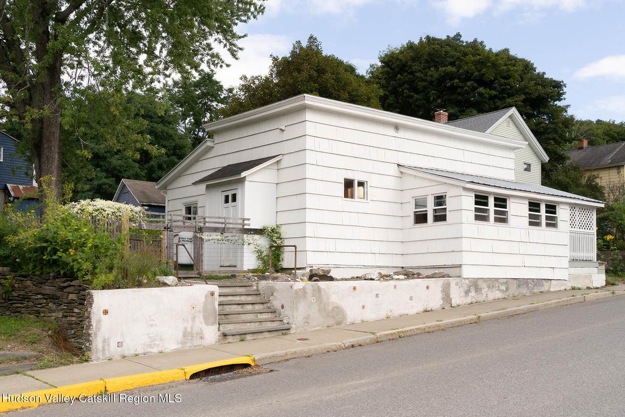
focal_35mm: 35
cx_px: 312
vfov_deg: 37.8
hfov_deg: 54.4
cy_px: 208
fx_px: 608
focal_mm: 35
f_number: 16
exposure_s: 1/250
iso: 400
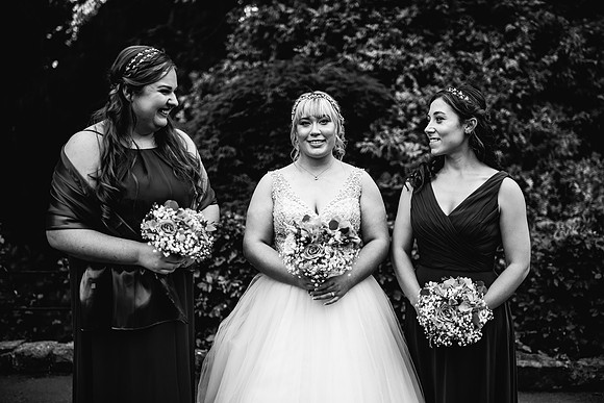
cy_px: 202
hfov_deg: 54.4
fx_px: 587
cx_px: 302
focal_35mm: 35
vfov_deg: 37.9
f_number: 1.4
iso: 100
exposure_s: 1/3200
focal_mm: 35
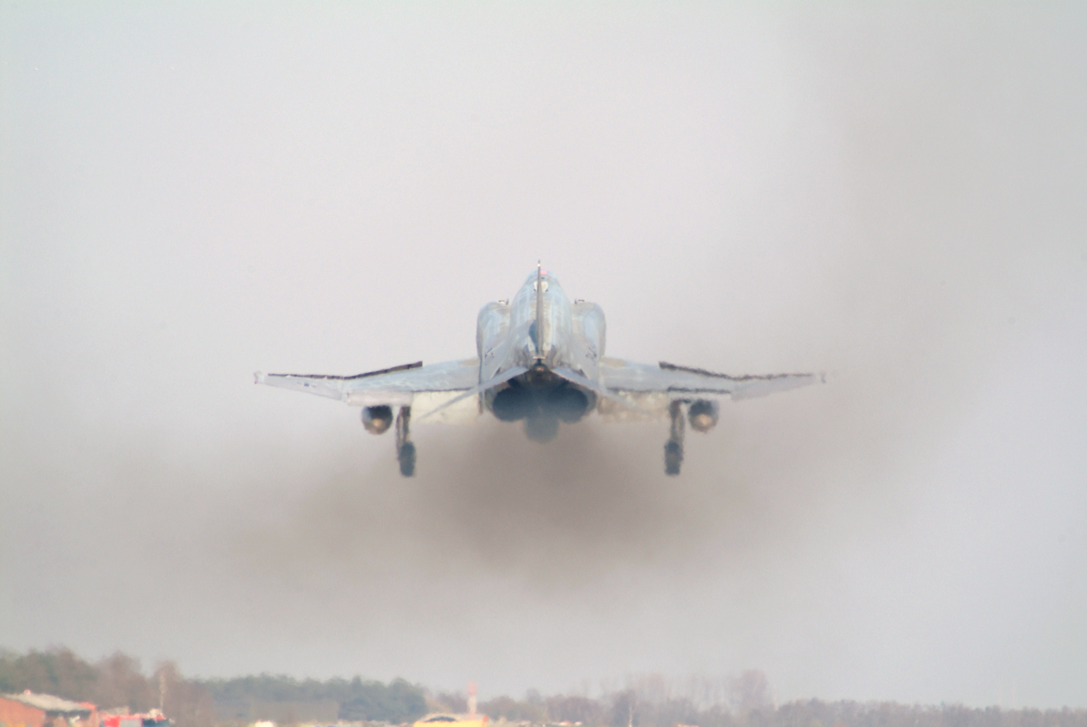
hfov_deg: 4.6
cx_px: 544
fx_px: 13602
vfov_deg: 3.1
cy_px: 364
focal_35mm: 450
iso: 200
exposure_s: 1/750
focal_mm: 300
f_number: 6.7
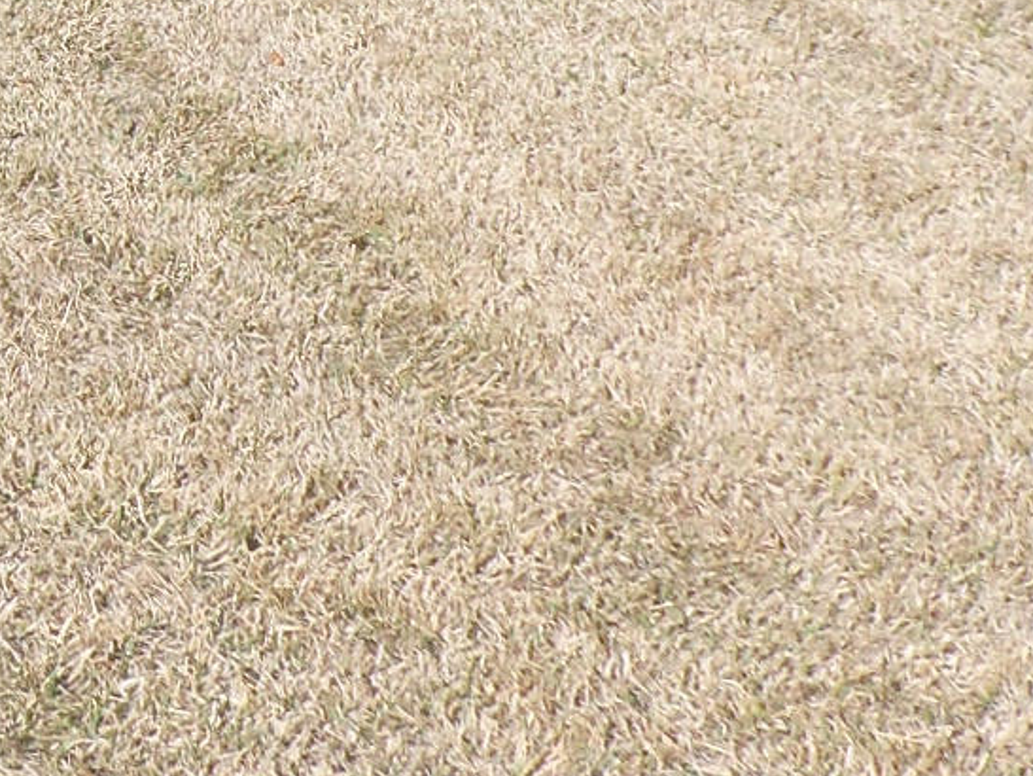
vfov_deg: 13.5
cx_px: -443
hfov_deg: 17.2
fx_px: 3135
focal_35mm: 105
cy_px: -312
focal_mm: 5.1
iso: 64
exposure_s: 1/160
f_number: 8.6
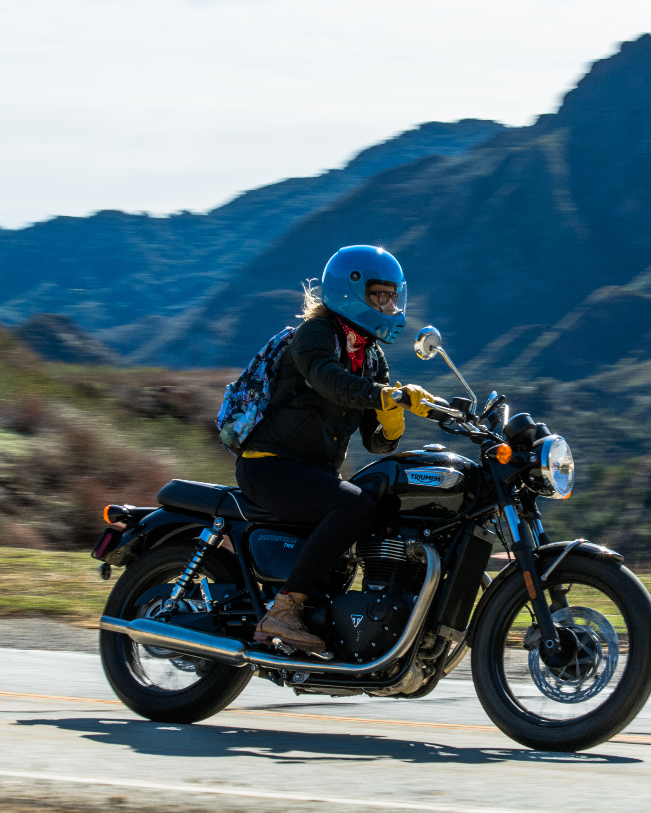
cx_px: 508
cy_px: 407
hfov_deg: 15.5
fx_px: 2384
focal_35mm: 99
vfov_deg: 19.4
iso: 200
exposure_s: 1/200
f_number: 13
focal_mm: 70
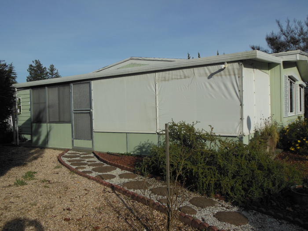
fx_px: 258
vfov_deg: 48.2
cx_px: 154
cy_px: 116
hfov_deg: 61.7
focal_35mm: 29
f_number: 6.7
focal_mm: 5.2
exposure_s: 1/800
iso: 125
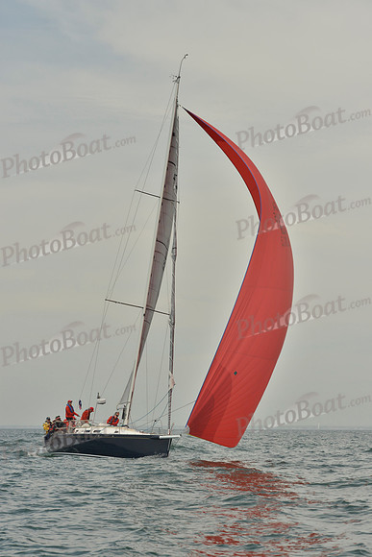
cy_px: 278
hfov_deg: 15.9
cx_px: 186
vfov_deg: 23.6
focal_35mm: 86
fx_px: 1332
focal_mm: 86
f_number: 9
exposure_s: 1/1250
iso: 280
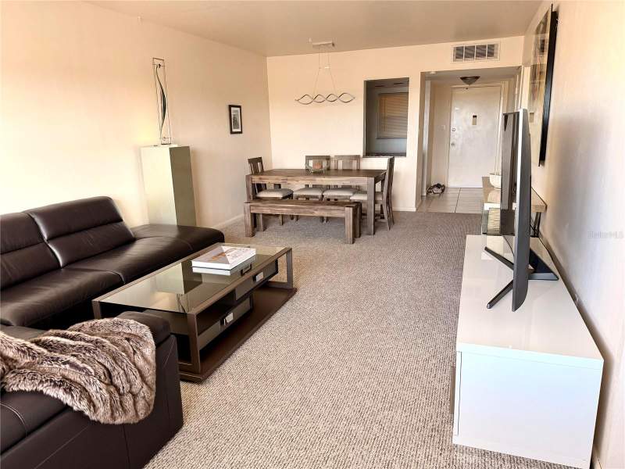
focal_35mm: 24
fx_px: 433
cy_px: 234
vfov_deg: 56.8
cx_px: 312
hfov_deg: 71.6
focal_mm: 6.76
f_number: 1.78
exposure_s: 1/121
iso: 200
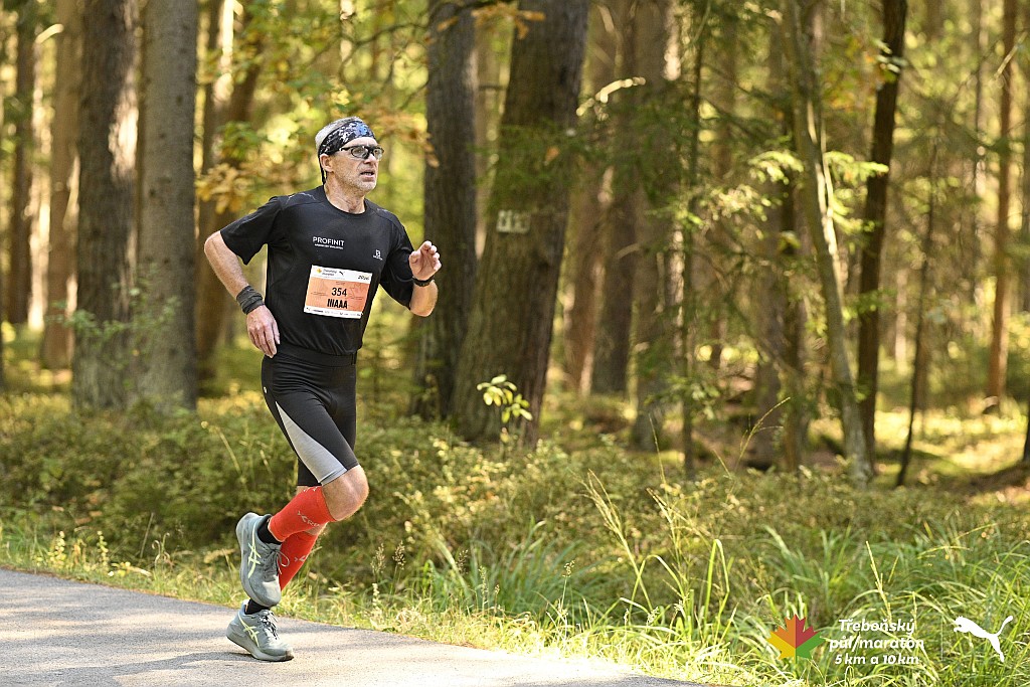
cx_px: 515
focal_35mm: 105
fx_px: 3004
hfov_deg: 19.5
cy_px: 344
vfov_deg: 13.0
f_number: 2.8
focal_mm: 105
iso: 2500
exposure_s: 1/1000
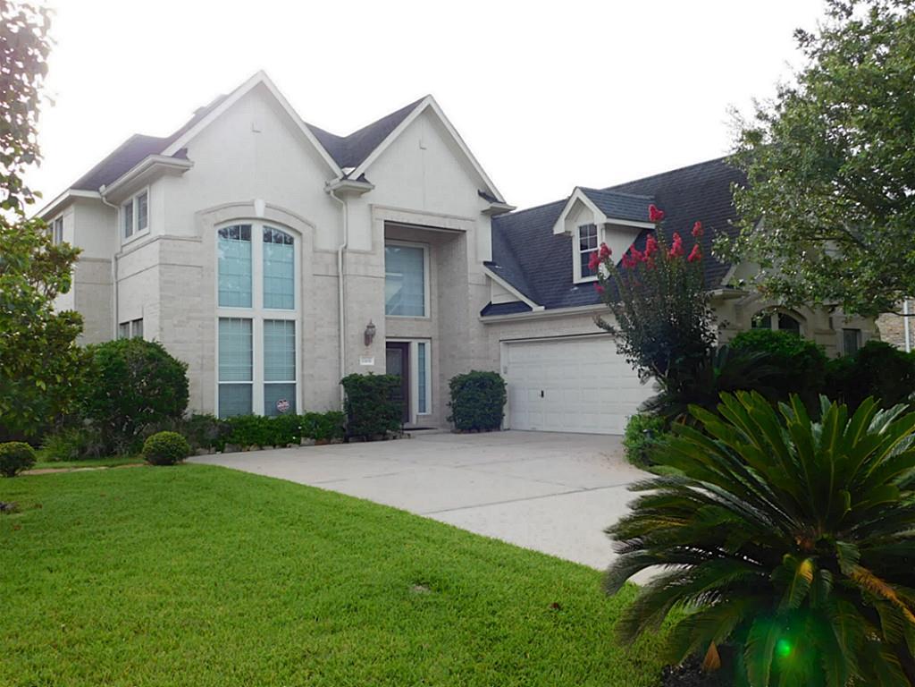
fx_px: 793
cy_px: 344
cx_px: 458
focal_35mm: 30
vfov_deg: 46.8
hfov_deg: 60.0
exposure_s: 1/400
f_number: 3.2
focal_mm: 5.3
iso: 125
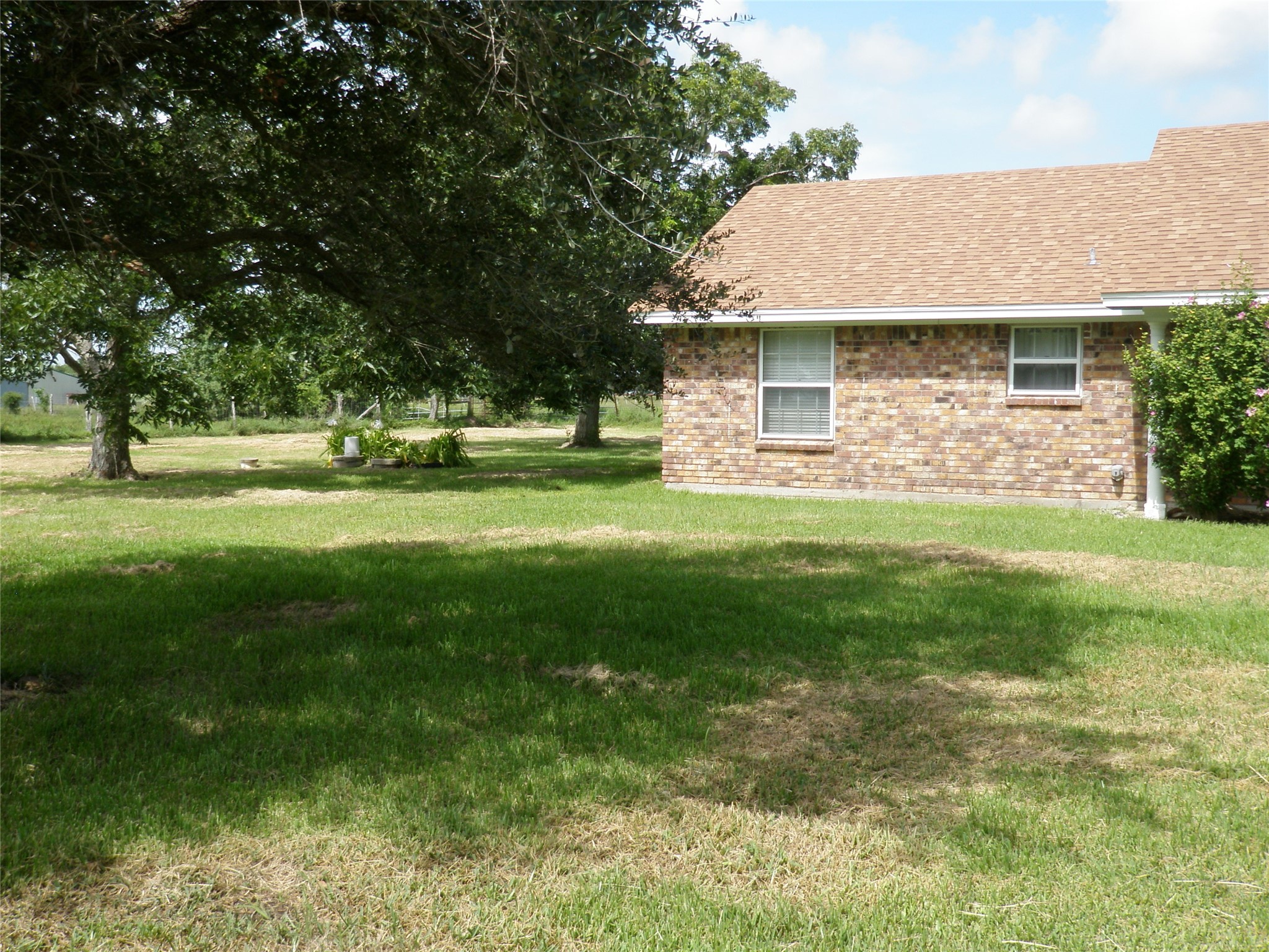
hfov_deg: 51.4
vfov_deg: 39.7
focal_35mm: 36
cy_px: 476
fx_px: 1320
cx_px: 634
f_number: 6.3
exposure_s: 1/100
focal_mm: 6.53
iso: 50
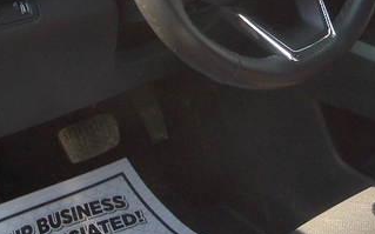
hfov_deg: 22.1
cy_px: -28
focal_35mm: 93
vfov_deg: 13.7
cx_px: 276
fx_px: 950
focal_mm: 5.8
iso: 100
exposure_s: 1/60
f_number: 2.6
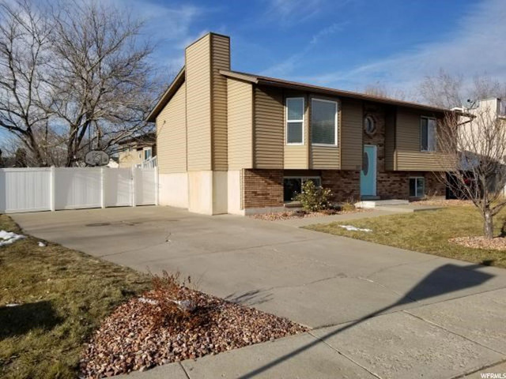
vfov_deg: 53.1
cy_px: 190
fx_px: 380
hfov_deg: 67.3
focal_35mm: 26
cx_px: 253
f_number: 1.7
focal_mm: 4.3
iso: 50
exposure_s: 1/3160
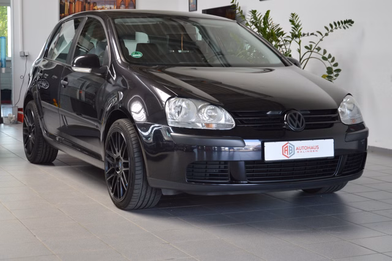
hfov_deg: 29.9
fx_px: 735
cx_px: 196
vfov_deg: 20.1
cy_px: 130
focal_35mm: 68
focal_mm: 45
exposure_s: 1/100
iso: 400
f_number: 5
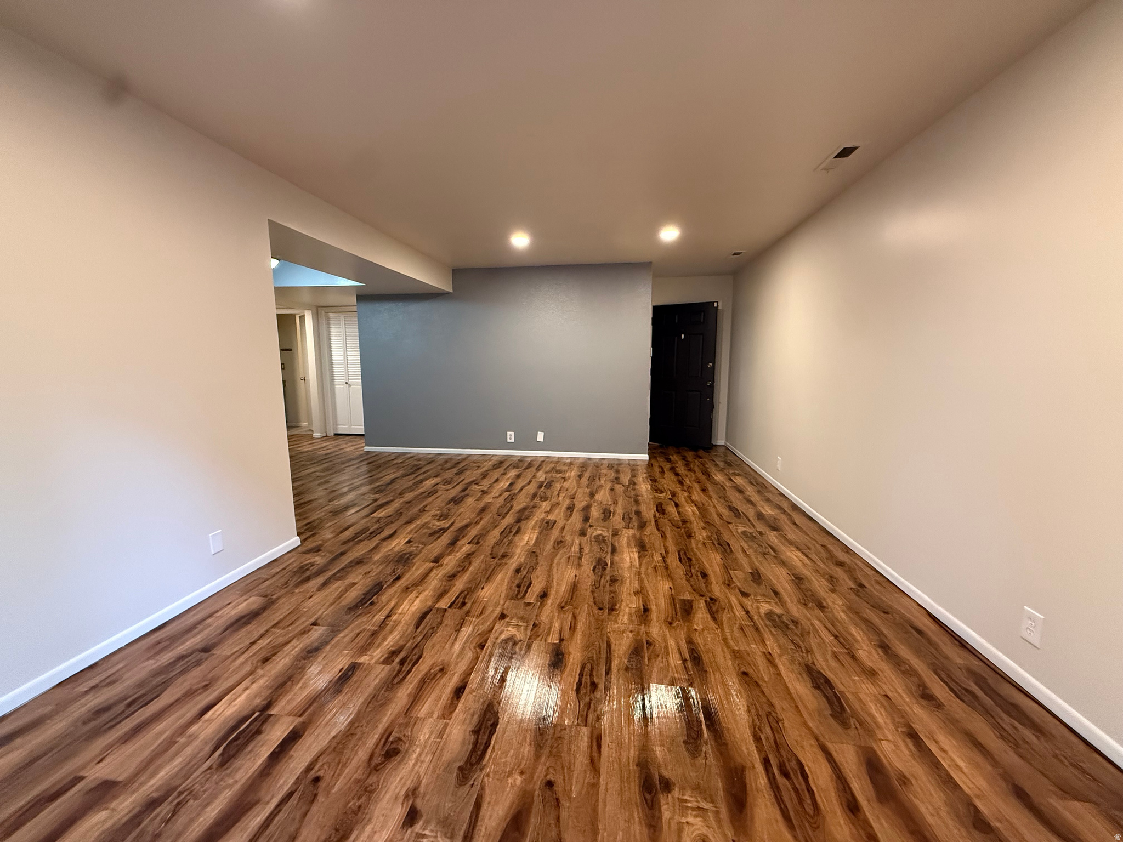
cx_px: 562
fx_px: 454
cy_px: 421
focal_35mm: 14
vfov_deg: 85.7
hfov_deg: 102.1
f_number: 2.2
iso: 800
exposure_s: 1/60
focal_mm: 2.22
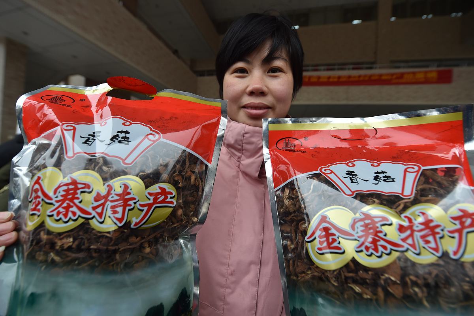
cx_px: 237
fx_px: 184
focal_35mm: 14
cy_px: 158
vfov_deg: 81.2
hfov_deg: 104.3
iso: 640
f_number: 4.5
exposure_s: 1/1000
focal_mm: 14
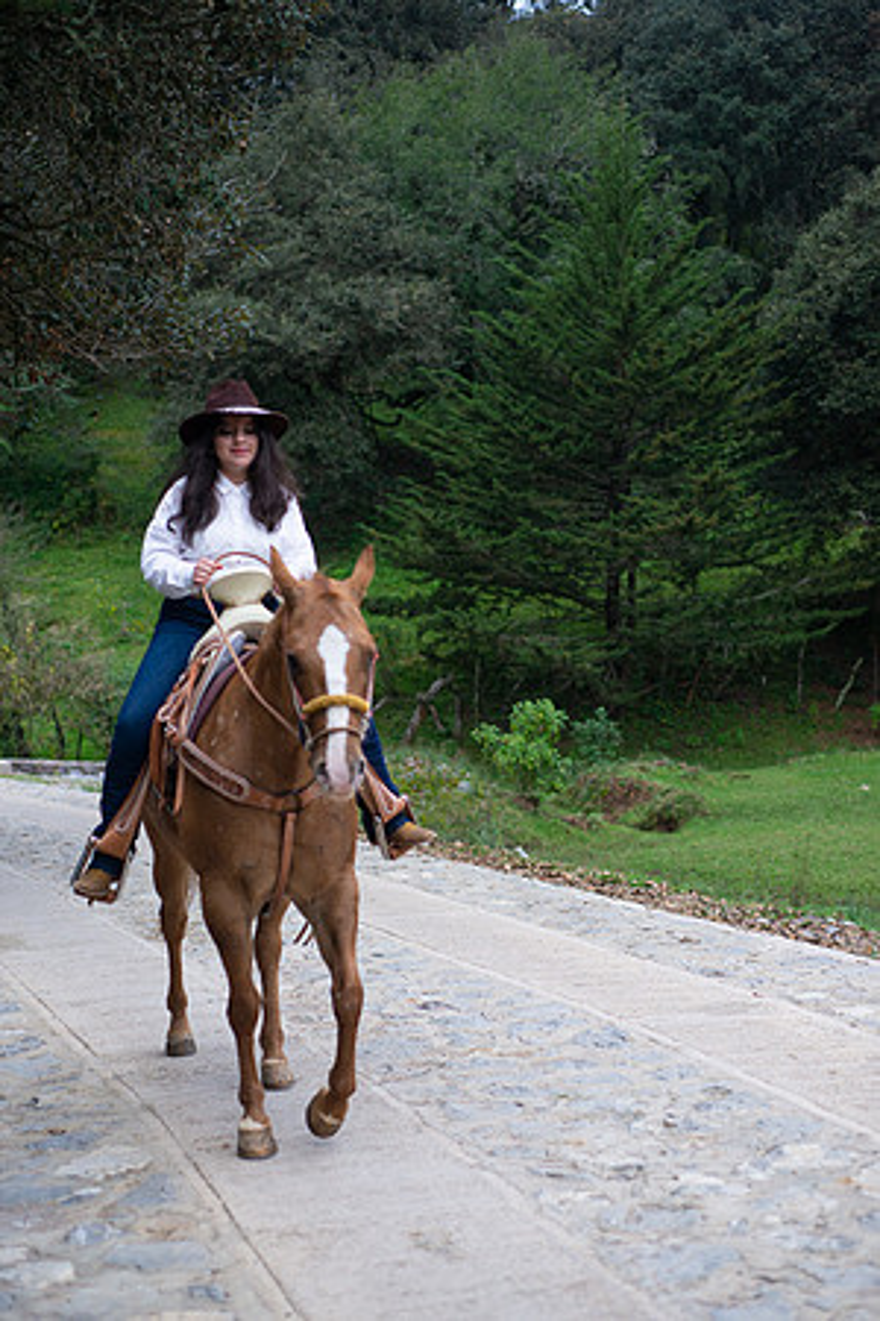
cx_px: 440
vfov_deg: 39.6
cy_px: 660
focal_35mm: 50
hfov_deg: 27.0
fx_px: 1833
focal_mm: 50
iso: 400
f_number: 2.8
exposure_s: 1/800
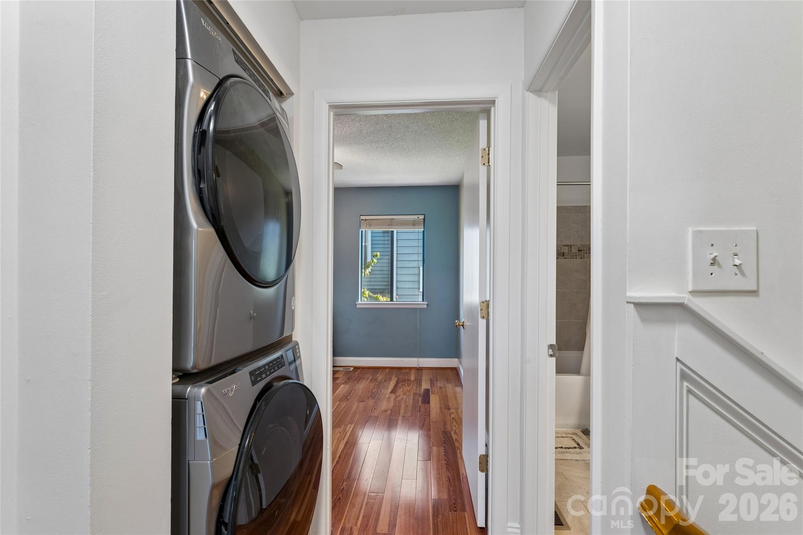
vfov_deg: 73.7
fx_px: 357
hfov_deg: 96.7
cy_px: 268
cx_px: 402
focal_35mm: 16
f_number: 13
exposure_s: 1/8
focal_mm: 16
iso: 400
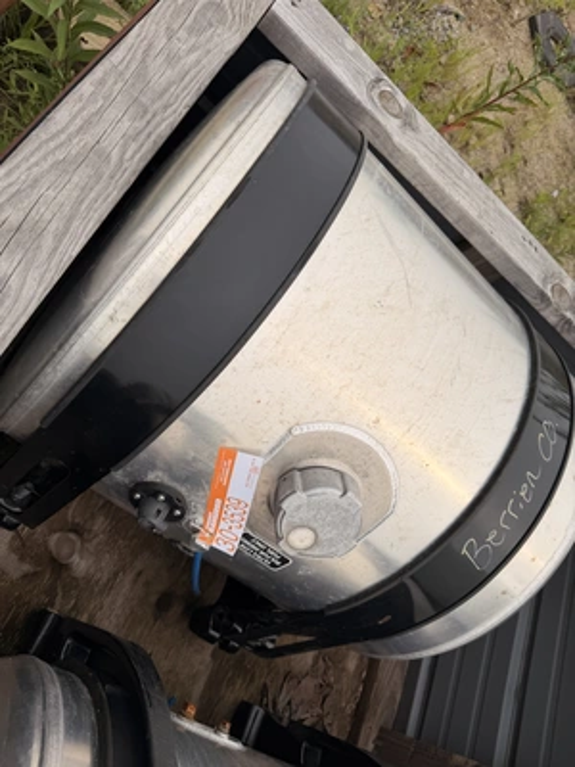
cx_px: 288
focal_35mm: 24
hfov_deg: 56.8
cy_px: 384
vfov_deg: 71.6
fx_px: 532
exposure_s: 1/4975
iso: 80
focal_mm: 6.76
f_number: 1.78
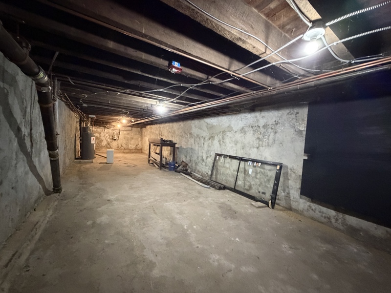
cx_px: 196
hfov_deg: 102.1
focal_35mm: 14
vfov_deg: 85.7
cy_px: 146
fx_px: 158
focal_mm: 2.22
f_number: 2.2
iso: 1250
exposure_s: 1/30
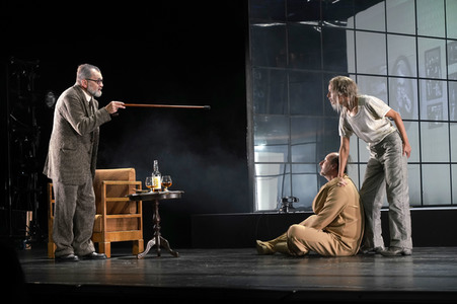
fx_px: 1027
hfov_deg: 25.1
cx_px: 228
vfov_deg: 16.8
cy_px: 152
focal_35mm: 81
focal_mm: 81
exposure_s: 1/160
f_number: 5.6
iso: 1000
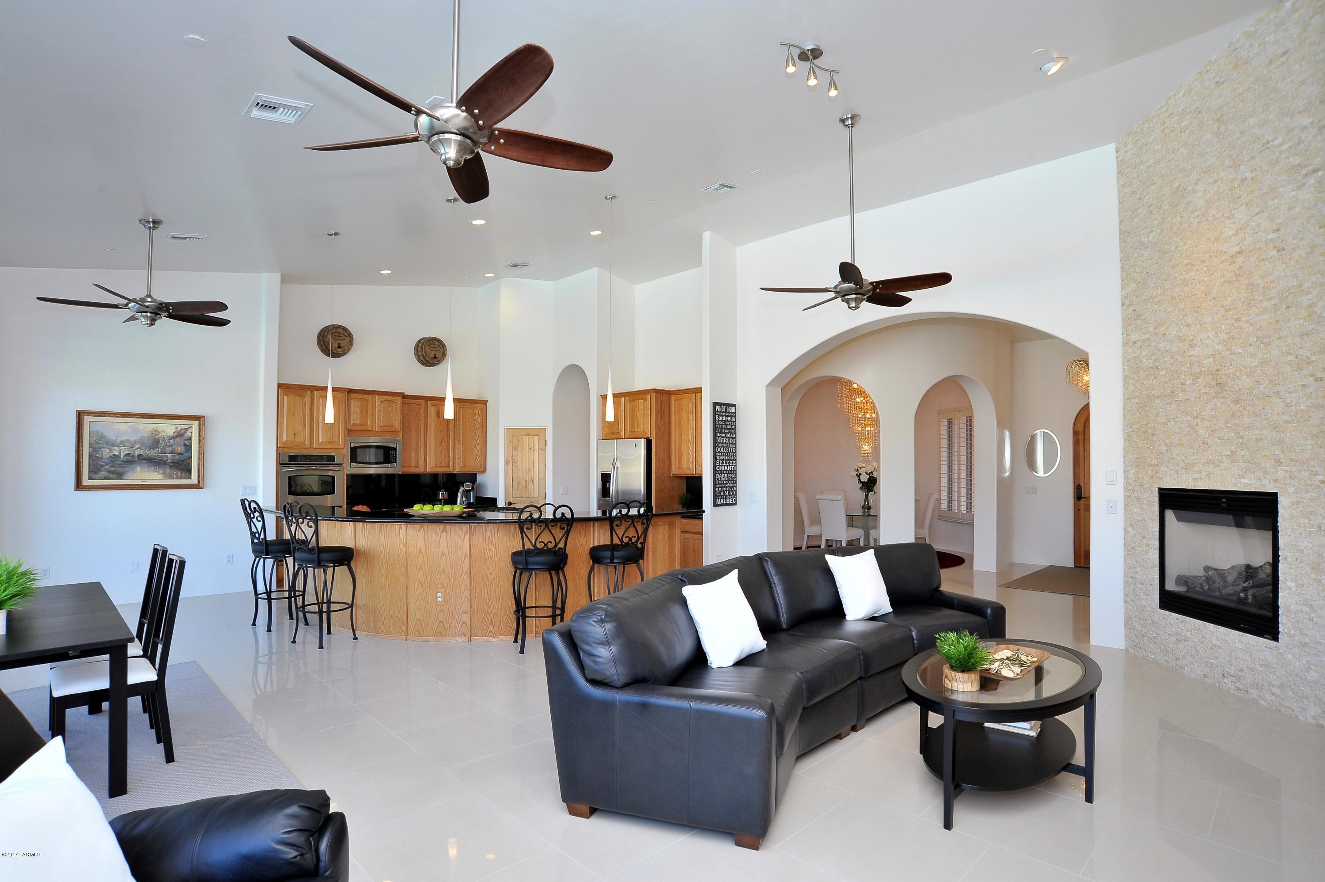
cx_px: 662
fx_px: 662
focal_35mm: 18
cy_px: 441
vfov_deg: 67.3
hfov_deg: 90.0
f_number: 11
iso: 800
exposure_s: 1/40
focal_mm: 18
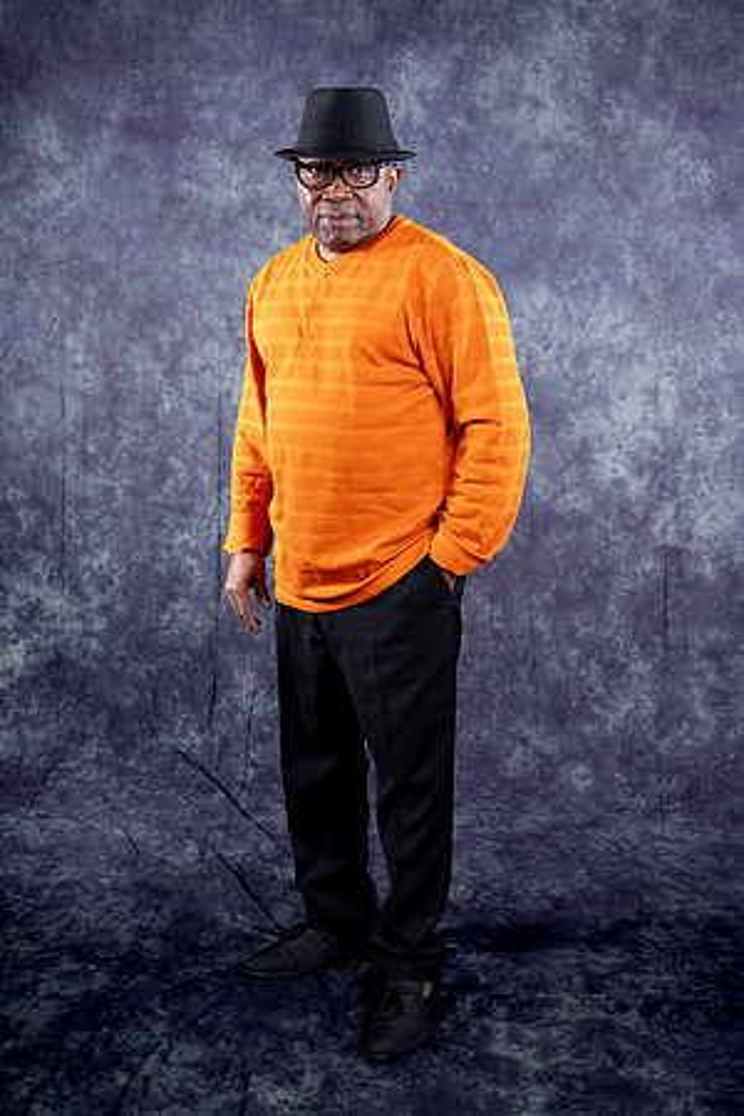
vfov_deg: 39.6
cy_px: 558
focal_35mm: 50
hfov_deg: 27.0
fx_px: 1550
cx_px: 372
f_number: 10
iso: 125
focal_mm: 50
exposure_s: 1/200
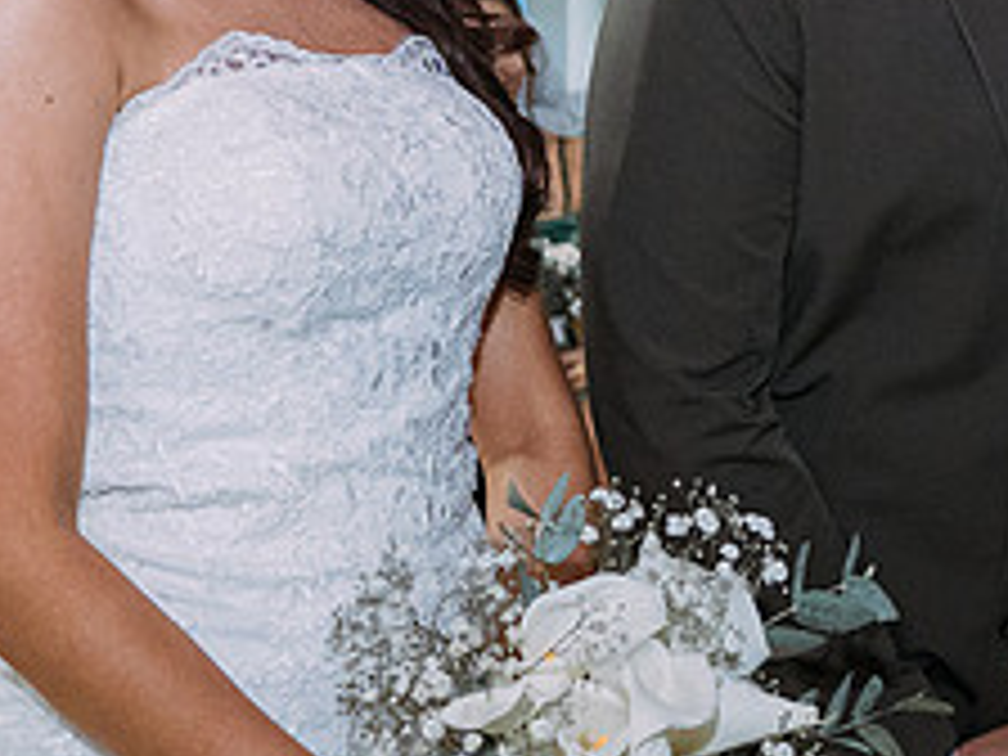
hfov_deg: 19.5
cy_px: 169
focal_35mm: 100
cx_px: 750
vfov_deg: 14.7
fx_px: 2912
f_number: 2.8
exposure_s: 1/160
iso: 2500
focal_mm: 15
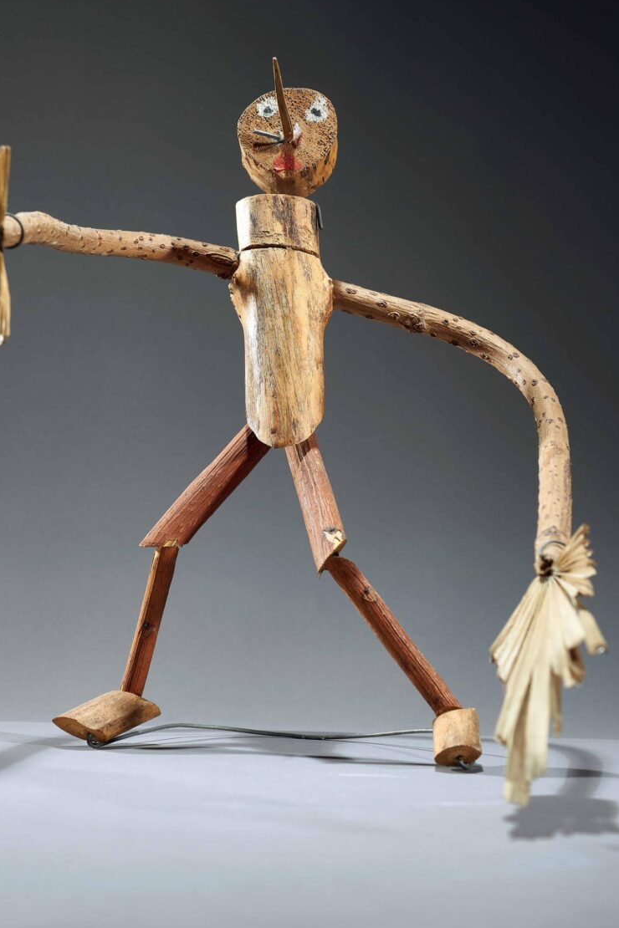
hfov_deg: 16.4
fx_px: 2141
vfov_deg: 24.4
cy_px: 357
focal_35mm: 83
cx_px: 265
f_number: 8
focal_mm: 60
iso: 40
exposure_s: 1/125
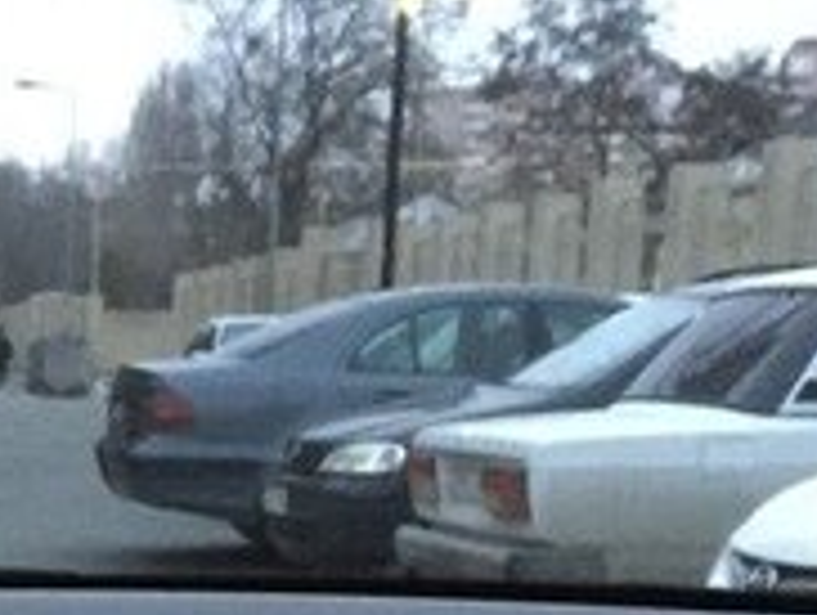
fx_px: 2481
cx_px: -121
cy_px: 1030
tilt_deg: -16.6
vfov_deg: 13.0
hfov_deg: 17.9
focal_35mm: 105
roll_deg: -0.3
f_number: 2.2
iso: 320
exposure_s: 1/17
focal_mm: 4.15
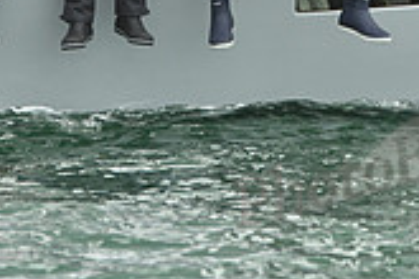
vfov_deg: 2.0
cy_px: -191
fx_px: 8170
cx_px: 104
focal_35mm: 702
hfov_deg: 2.9
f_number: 9
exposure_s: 1/800
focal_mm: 200
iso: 320
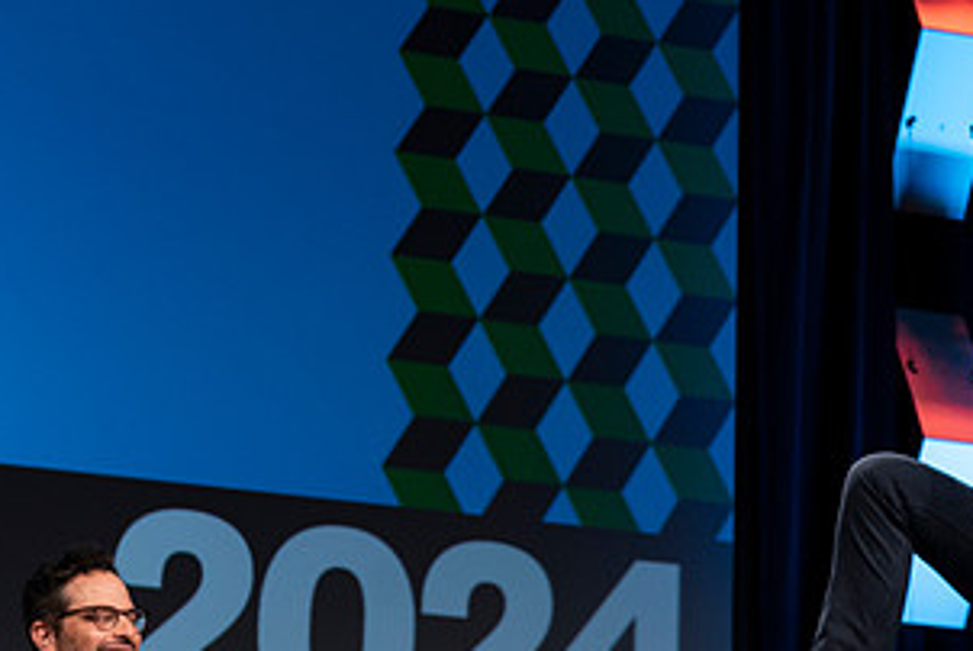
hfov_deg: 15.4
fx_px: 3598
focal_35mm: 133
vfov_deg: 10.3
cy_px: 371
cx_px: 675
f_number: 4
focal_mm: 55
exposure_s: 1/320
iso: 1250
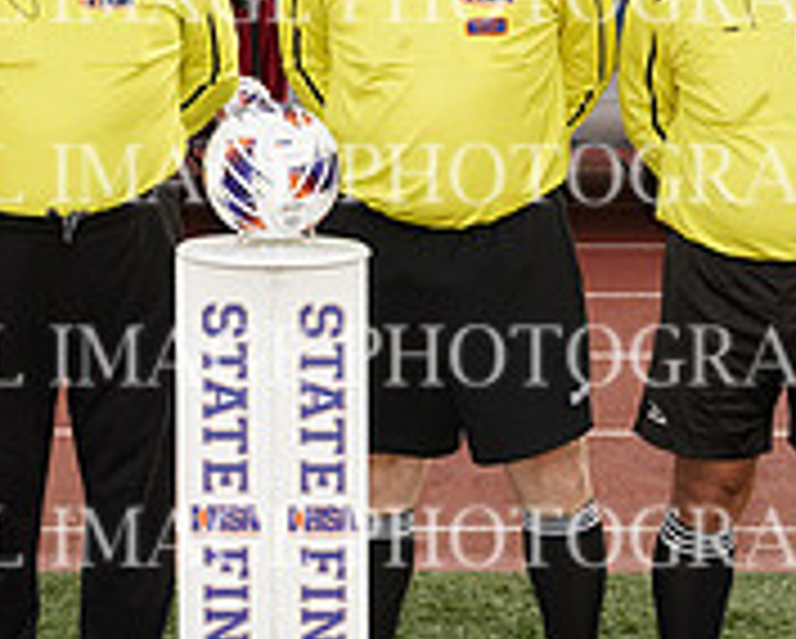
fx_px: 3113
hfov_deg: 14.6
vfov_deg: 11.6
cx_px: 315
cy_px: 83
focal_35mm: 132
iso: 160
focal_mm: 43
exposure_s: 1/200
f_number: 6.3
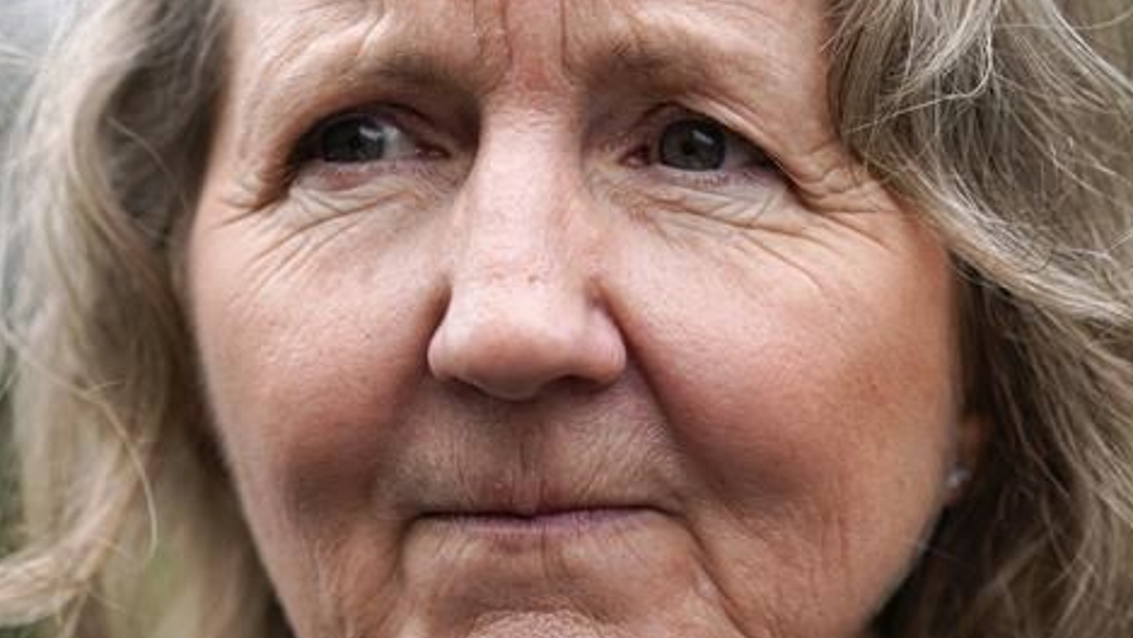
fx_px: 5228
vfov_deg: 7.0
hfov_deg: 12.4
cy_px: 385
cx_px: 582
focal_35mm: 174
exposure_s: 1/1250
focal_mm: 120
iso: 500
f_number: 4
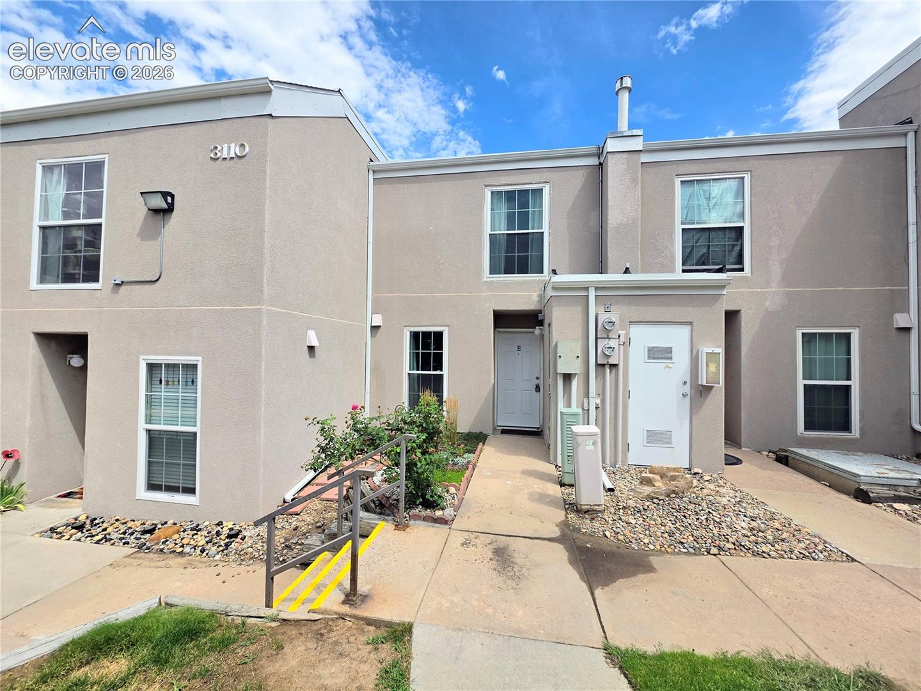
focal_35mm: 13
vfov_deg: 89.9
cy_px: 346
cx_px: 460
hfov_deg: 106.2
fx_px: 346
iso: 32
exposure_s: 1/1641
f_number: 1.9
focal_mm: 2.2
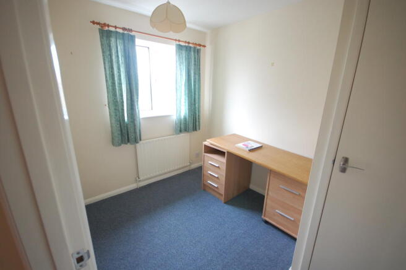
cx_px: 203
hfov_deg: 100.4
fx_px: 169
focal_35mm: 15
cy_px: 135
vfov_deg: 77.2
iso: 800
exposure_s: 1/25
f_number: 4
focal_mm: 10
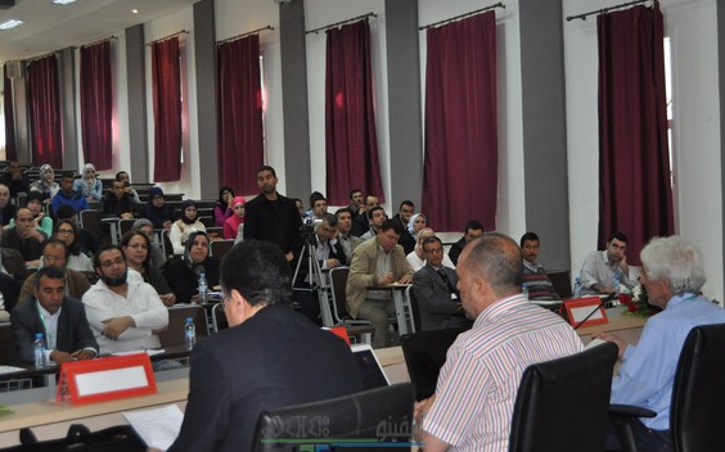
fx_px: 1027
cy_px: 245
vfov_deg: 24.8
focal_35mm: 52
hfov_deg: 38.9
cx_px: 343
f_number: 4.2
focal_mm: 30
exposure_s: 1/60
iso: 800
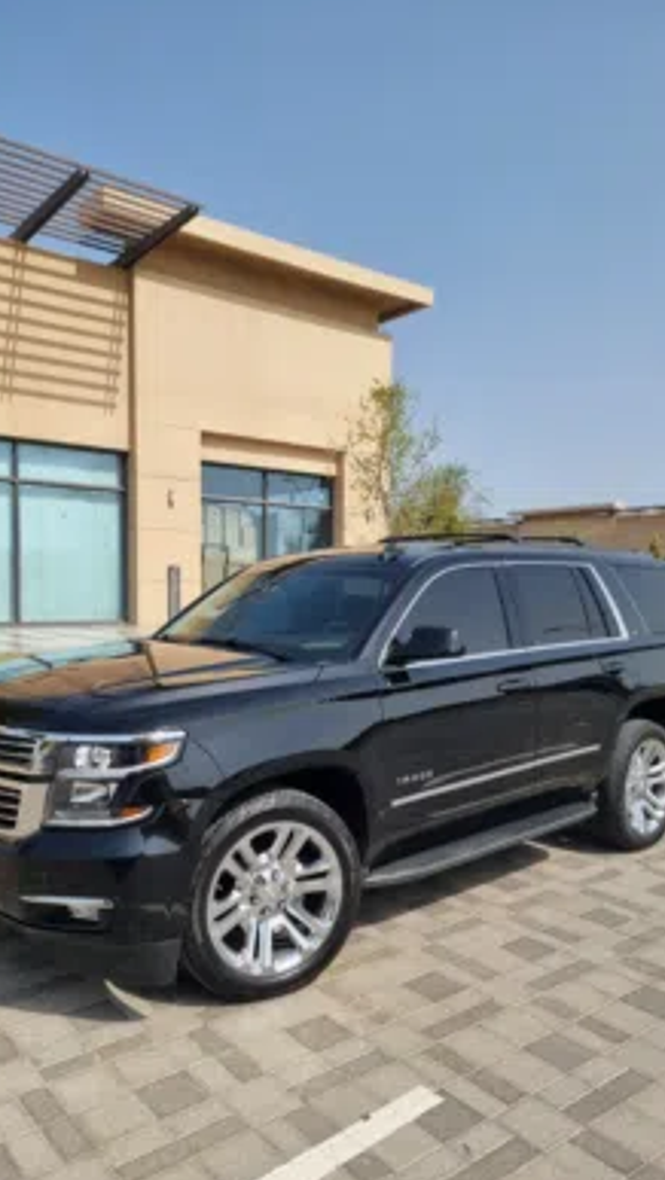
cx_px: 329
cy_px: 604
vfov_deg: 69.8
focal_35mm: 27
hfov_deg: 42.9
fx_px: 845
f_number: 1.8
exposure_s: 1/1308
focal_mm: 6.7
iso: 50
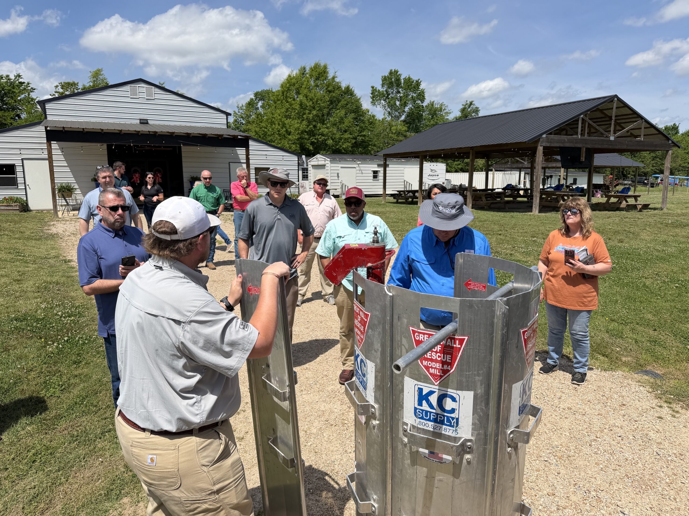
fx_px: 478
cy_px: 258
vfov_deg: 56.8
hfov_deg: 71.6
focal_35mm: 24
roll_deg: +0.9
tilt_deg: -8.3
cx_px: 344
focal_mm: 6.76
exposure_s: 1/7353
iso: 80
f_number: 1.78
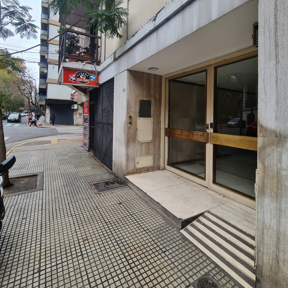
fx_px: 151
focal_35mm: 16
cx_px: 138
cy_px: 116
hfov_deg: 87.4
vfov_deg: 86.4
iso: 64
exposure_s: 1/239
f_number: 2.2
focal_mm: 2.2
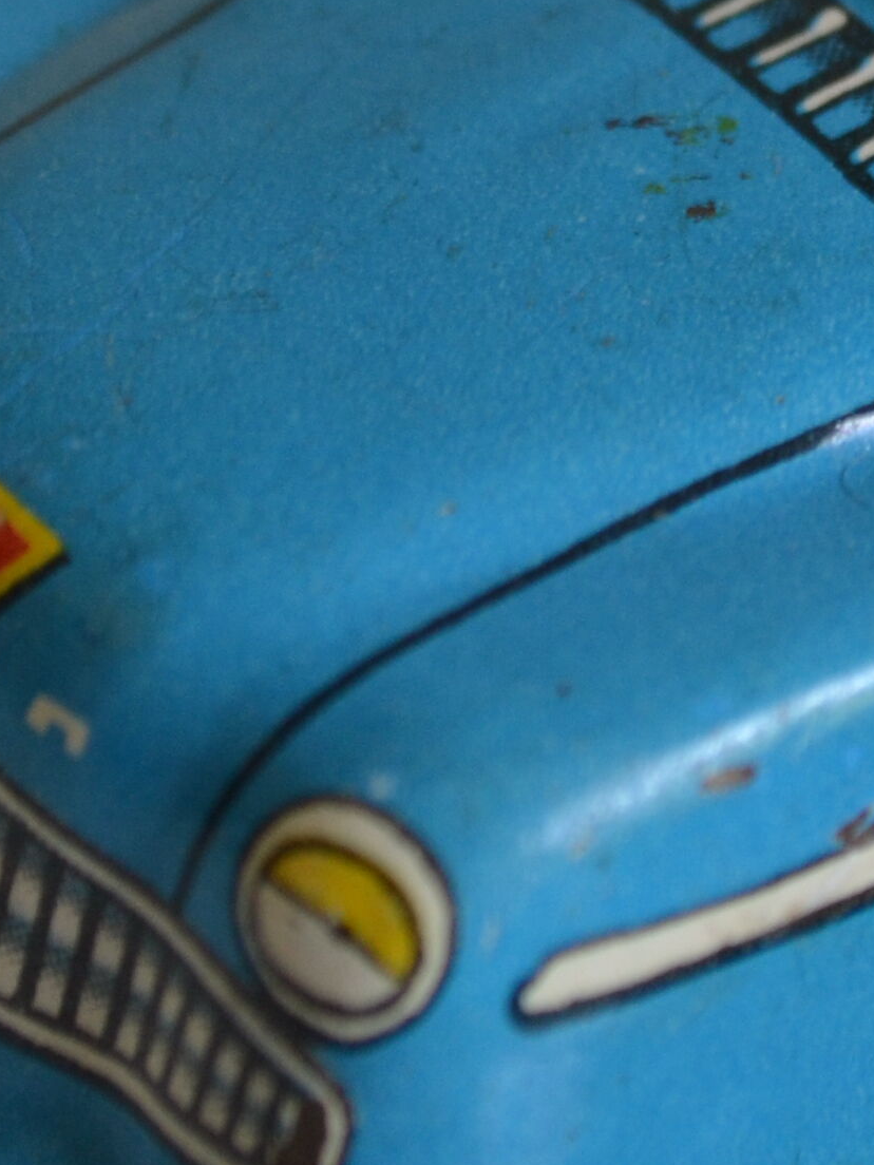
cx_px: 700
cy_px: -113
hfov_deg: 5.4
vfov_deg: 7.1
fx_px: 9325
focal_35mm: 277
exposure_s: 1/40
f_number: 5.3
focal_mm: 46
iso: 400
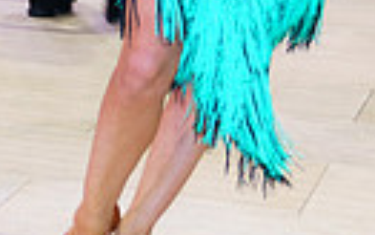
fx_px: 2168
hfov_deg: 9.2
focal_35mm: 212
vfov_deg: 5.9
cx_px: -389
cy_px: -339
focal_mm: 37
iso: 400
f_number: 2.8
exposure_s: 1/80
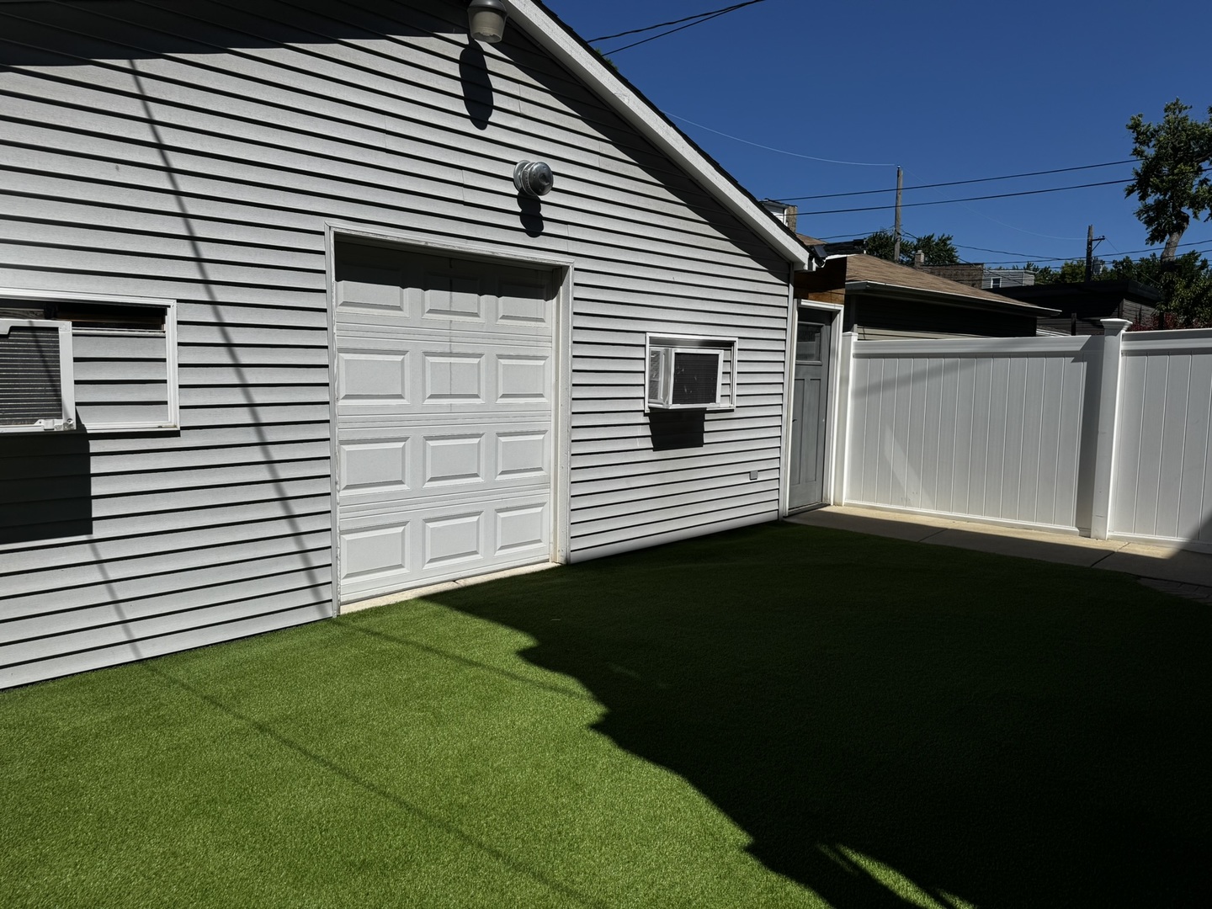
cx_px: 606
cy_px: 454
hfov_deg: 71.6
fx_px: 840
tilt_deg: -6.6
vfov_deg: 56.8
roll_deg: -2.2
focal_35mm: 24
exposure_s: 1/10417
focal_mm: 6.76
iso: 80
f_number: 1.78
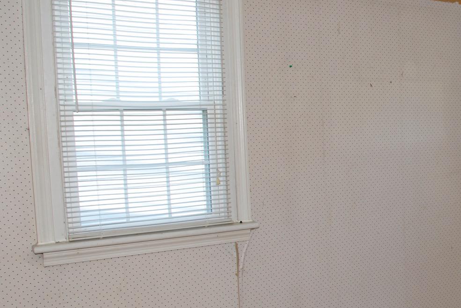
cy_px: 185
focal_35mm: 50
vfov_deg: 27.0
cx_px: 427
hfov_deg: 36.7
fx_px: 640
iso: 800
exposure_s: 1/15
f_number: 13
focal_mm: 24
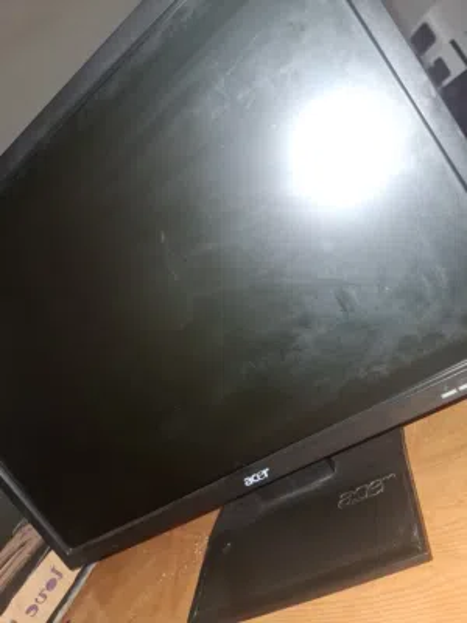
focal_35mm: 23
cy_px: 312
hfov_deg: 58.9
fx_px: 414
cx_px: 234
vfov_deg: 73.9
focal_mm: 5.54
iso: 320
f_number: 1.8
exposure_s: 1/50
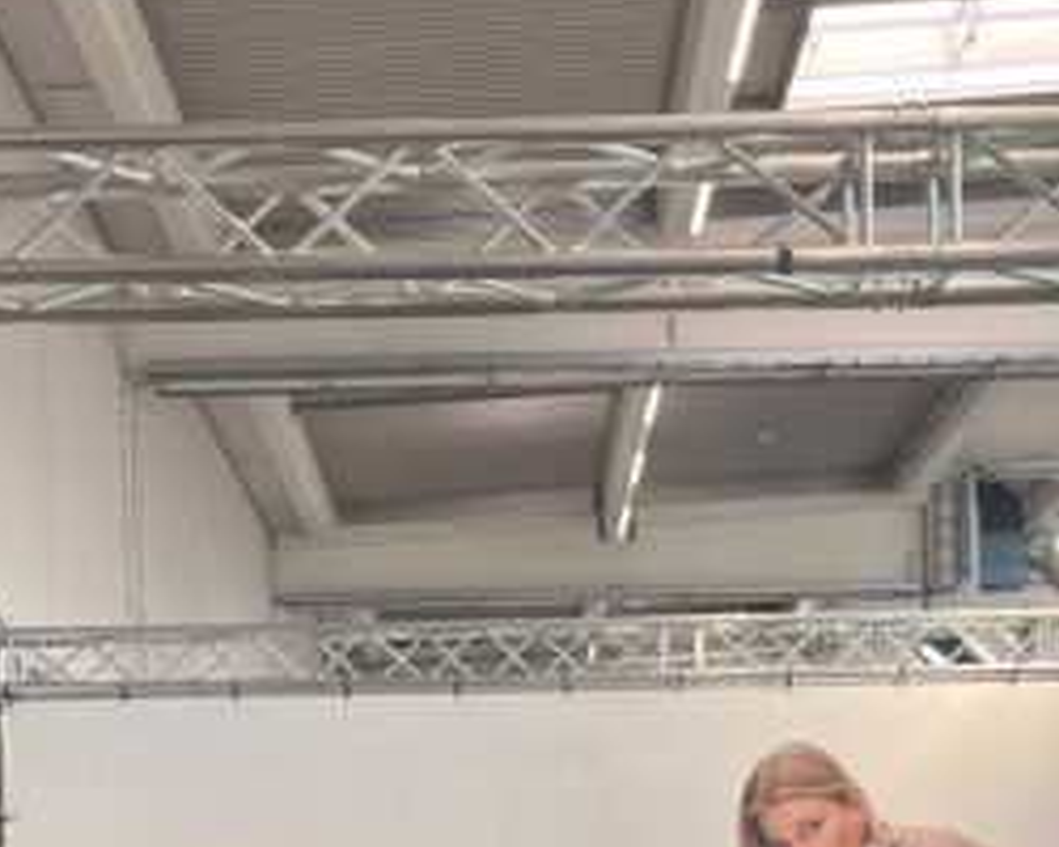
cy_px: 957
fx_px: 2445
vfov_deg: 18.8
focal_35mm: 78
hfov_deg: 24.4
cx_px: 521
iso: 50
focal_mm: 5.1
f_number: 1.6
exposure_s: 1/100
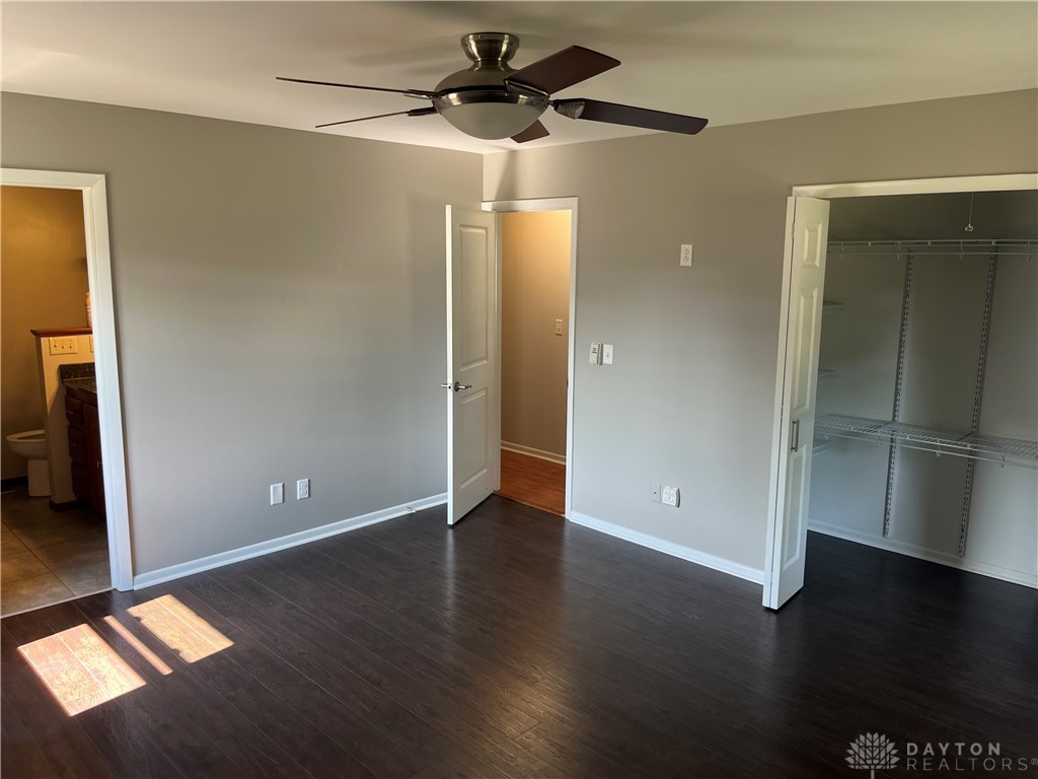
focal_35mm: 26
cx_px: 519
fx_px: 780
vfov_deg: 53.1
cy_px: 390
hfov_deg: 67.3
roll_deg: -0.2
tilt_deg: -10.1
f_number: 1.6
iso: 64
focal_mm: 5.1
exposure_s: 1/60
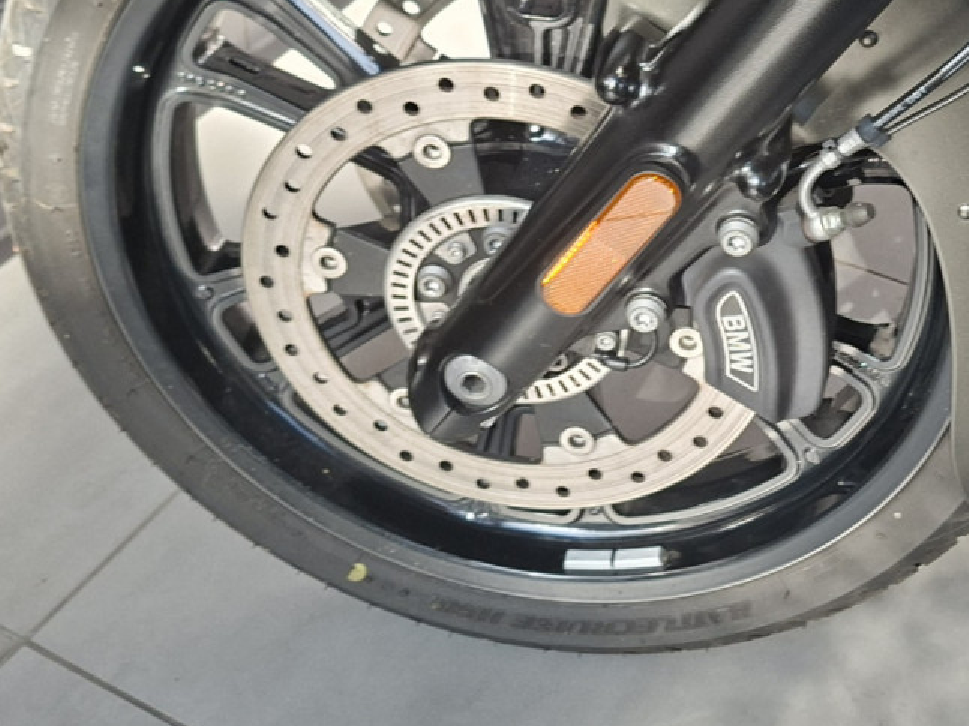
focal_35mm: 57
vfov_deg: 24.5
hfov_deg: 33.4
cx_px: 672
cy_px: 10
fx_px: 1595
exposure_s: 1/120
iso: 100
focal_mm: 5.54
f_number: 1.8
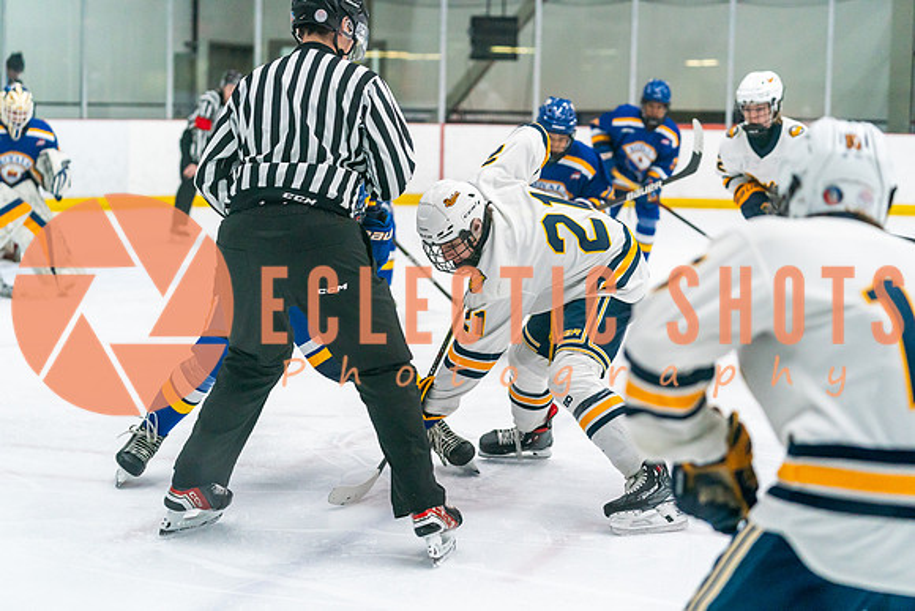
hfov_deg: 26.3
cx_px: 458
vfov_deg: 17.7
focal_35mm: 77
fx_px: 1957
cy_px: 306
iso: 3200
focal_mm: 77
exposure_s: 1/1250
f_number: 2.8
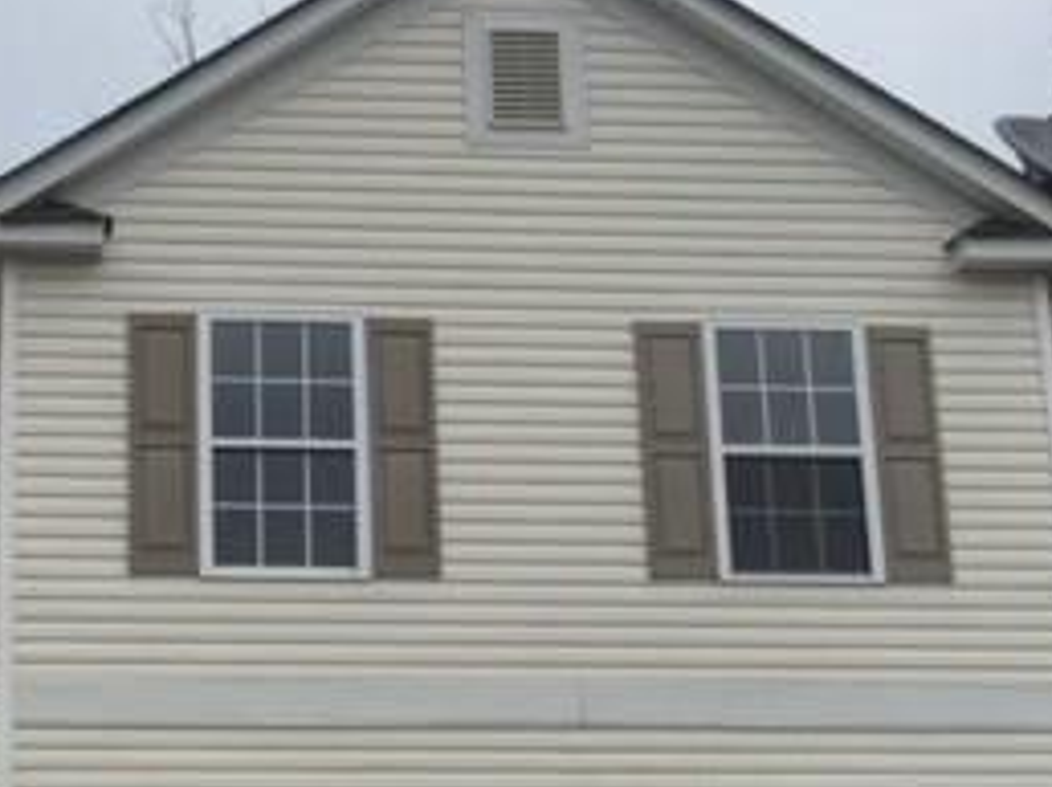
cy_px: 567
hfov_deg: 26.6
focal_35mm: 72
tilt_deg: +14.1
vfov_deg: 20.3
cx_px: 232
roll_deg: +1.2
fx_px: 2186
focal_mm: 4.15
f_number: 2.2
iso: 32
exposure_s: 1/1980
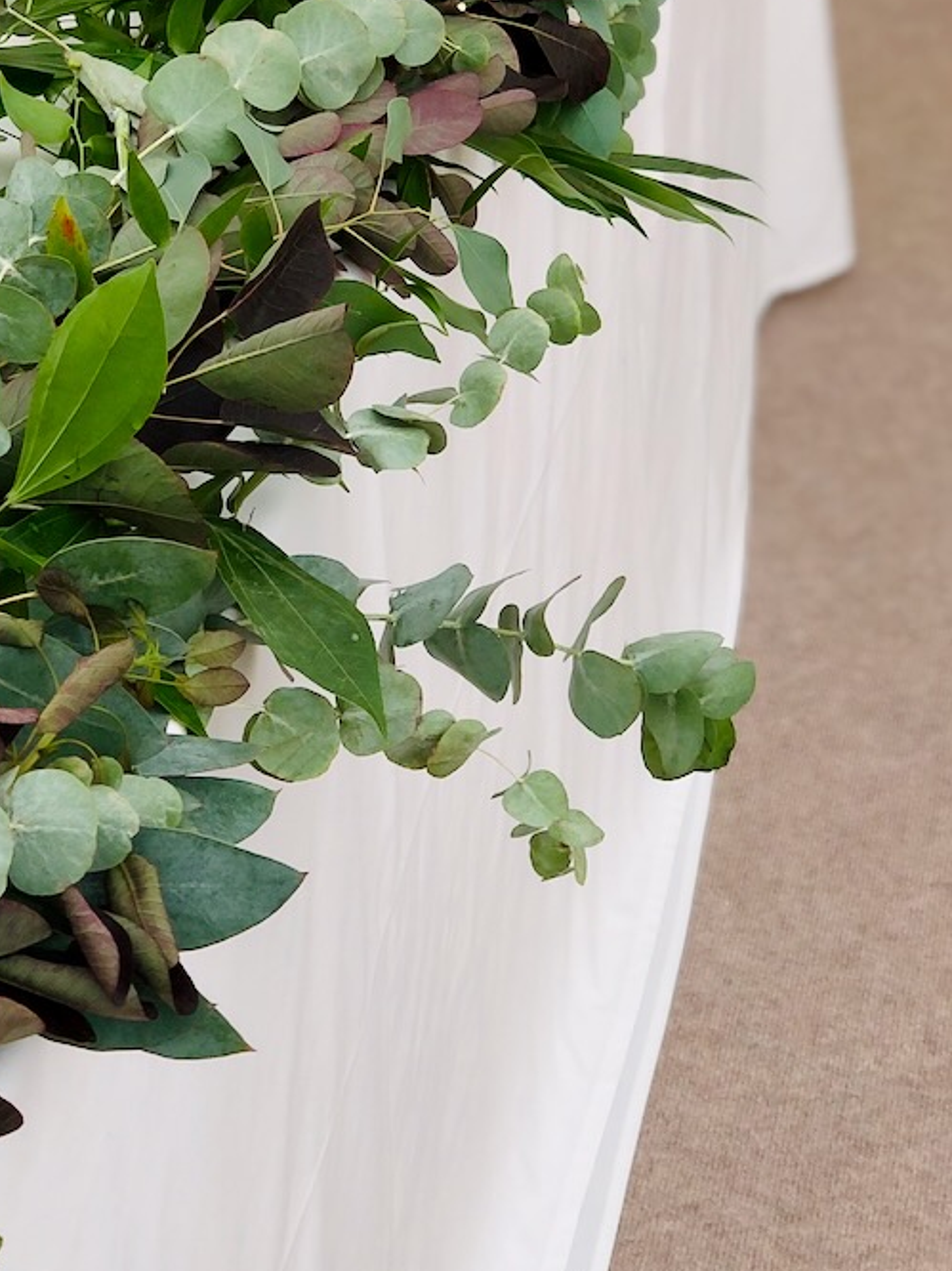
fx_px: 3669
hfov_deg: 14.7
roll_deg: +3.3
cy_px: 338
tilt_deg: -24.5
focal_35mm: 100
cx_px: 221
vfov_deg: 19.5
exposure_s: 1/50
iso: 25
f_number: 2.4
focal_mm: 6
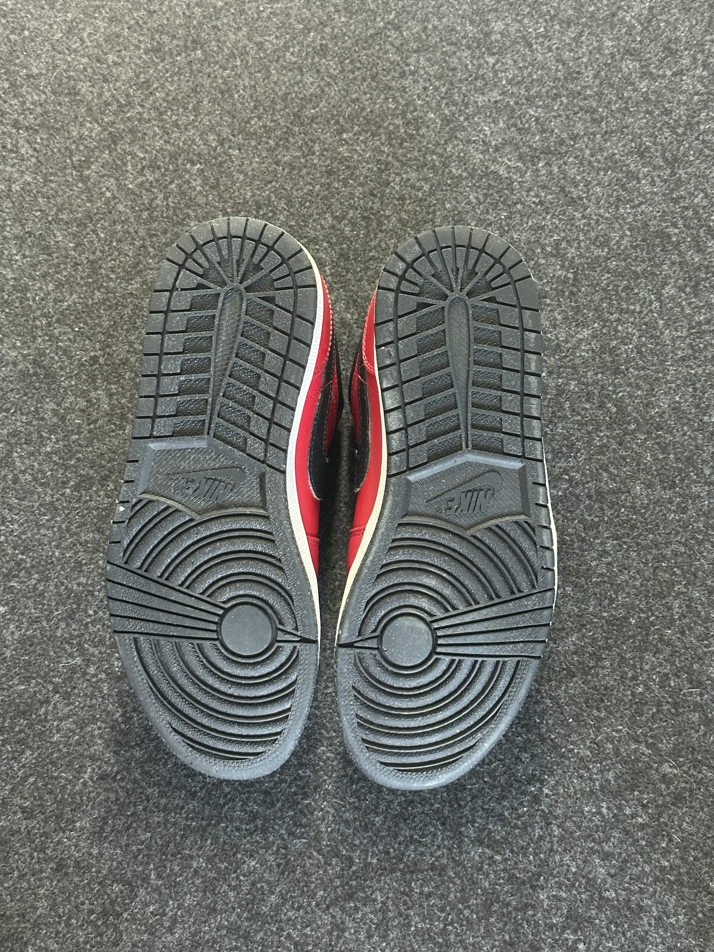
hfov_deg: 30.3
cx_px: 357
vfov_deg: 39.7
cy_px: 476
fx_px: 1320
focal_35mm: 48
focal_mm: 6.86
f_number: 1.78
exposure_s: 1/25
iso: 640
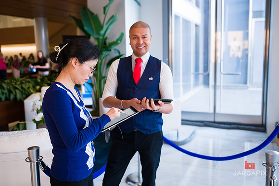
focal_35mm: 35
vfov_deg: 37.8
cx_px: 140
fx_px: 271
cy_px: 93
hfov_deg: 54.5
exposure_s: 1/1000
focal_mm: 35
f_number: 3.2
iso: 1600
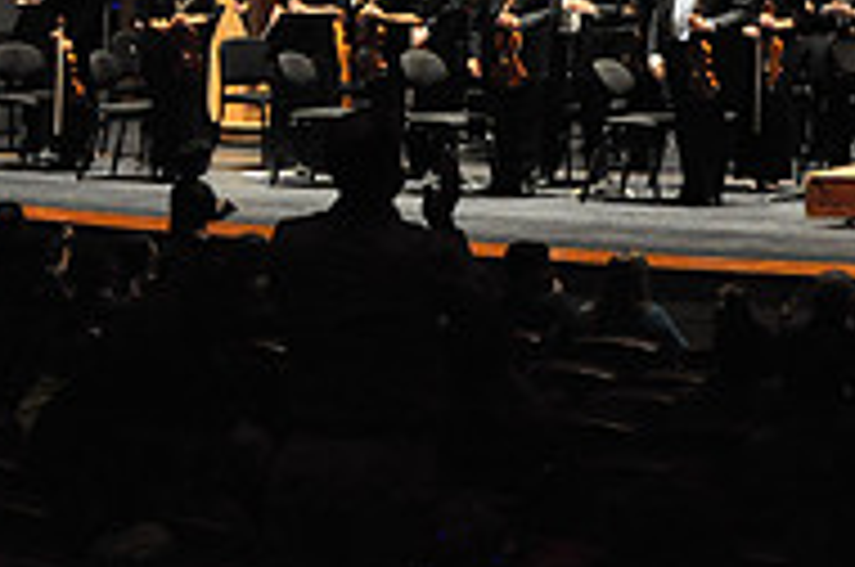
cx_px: 1202
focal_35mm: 110
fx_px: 2608
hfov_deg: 17.2
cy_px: -164
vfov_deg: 12.1
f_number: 2.8
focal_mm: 24
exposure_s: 1/320
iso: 3200
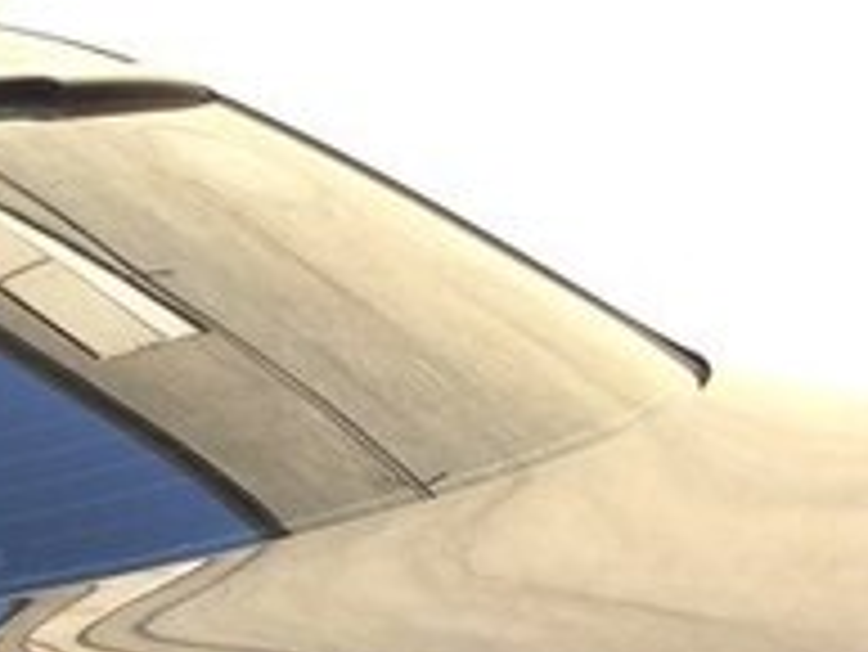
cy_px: 969
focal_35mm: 99
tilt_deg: -21.8
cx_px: -522
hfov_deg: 17.4
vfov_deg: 14.0
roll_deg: +2.2
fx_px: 2484
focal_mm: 4.15
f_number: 2.2
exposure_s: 1/328
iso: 32
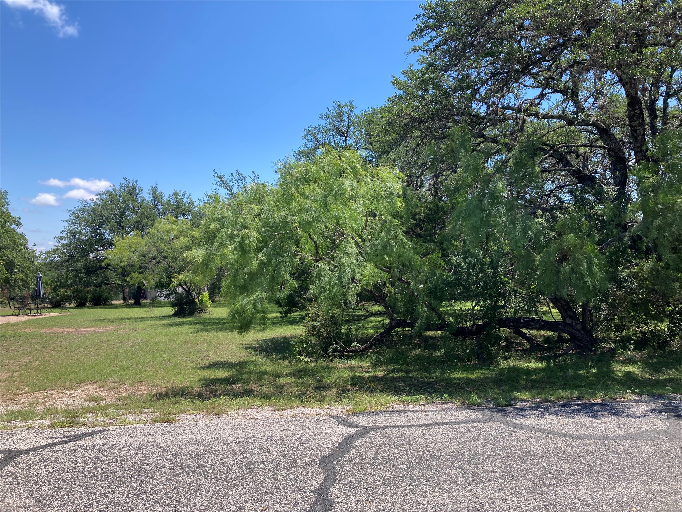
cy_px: 256
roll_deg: -0.2
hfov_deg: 63.4
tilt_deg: +2.7
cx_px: 341
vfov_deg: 49.7
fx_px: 552
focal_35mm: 28
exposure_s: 1/1333
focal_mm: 3.99
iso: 20
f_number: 1.8
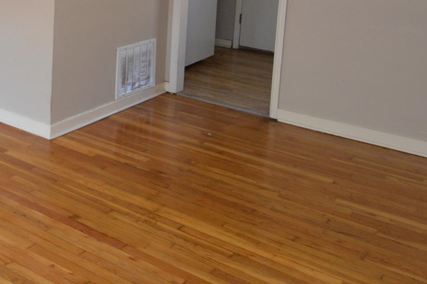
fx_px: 569
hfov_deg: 37.1
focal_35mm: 48
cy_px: -9
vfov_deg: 26.3
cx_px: 6
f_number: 3.5
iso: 400
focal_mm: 10
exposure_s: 1/60
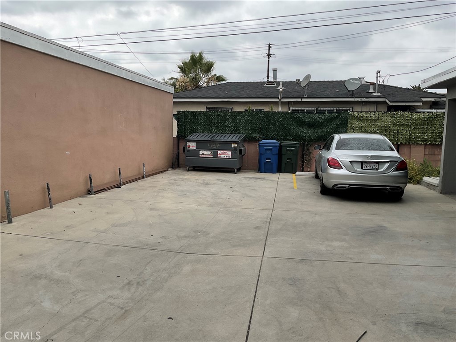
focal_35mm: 29
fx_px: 382
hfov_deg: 61.7
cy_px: 171
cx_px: 228
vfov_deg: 48.2
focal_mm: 3
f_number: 1.8
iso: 16
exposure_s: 1/1912
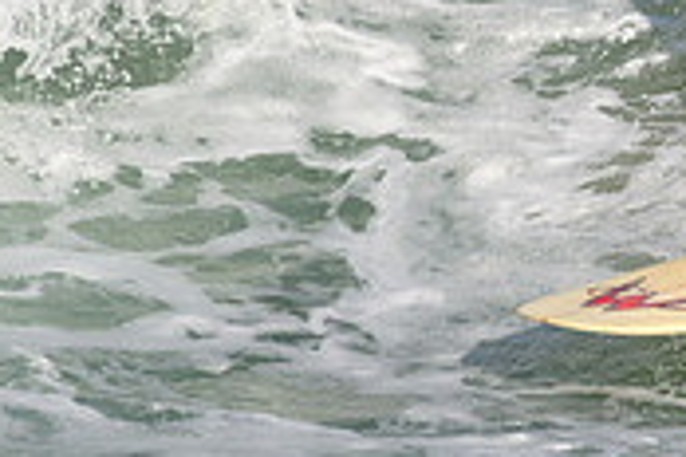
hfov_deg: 0.8
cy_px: -156
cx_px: 808
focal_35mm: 2673
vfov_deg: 0.5
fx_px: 50932
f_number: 11
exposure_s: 1/2000
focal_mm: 800
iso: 1000
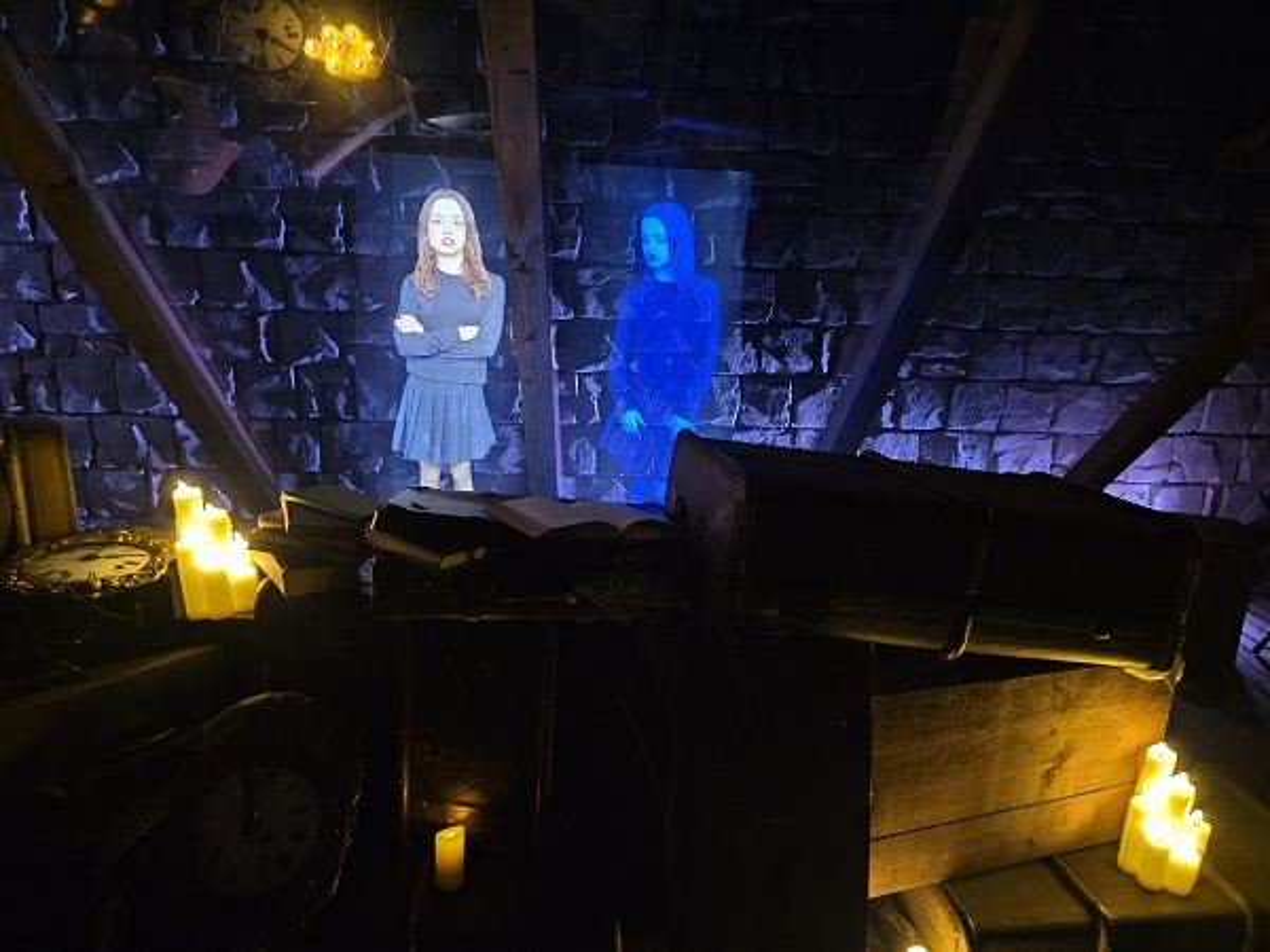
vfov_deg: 58.9
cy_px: 476
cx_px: 635
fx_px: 844
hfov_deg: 73.9
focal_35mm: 23
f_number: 1.7
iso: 3200
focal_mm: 6.3
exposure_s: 1/15
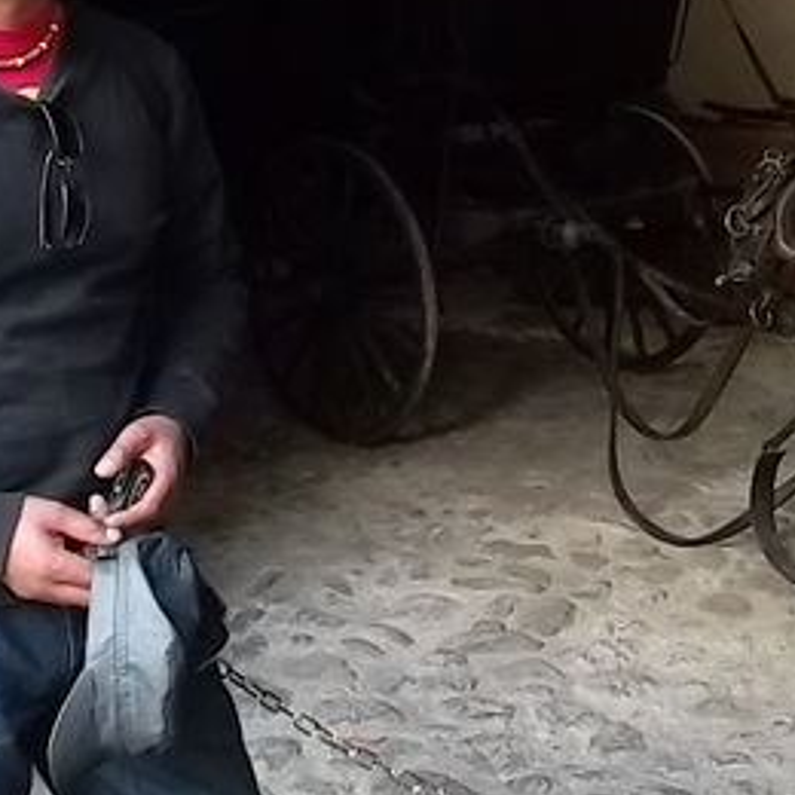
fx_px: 1585
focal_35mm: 61
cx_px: 468
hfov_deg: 28.1
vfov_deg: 27.4
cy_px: 122
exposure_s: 1/45
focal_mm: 4.1
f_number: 3.3
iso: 280
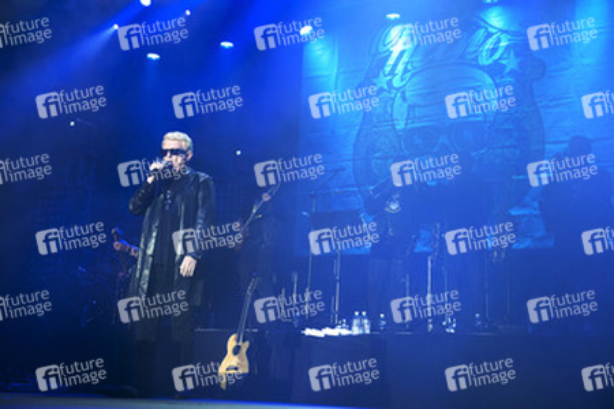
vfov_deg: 28.1
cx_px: 307
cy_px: 204
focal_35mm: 48
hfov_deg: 41.1
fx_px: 819
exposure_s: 1/640
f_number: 3.5
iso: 1600
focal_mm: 48
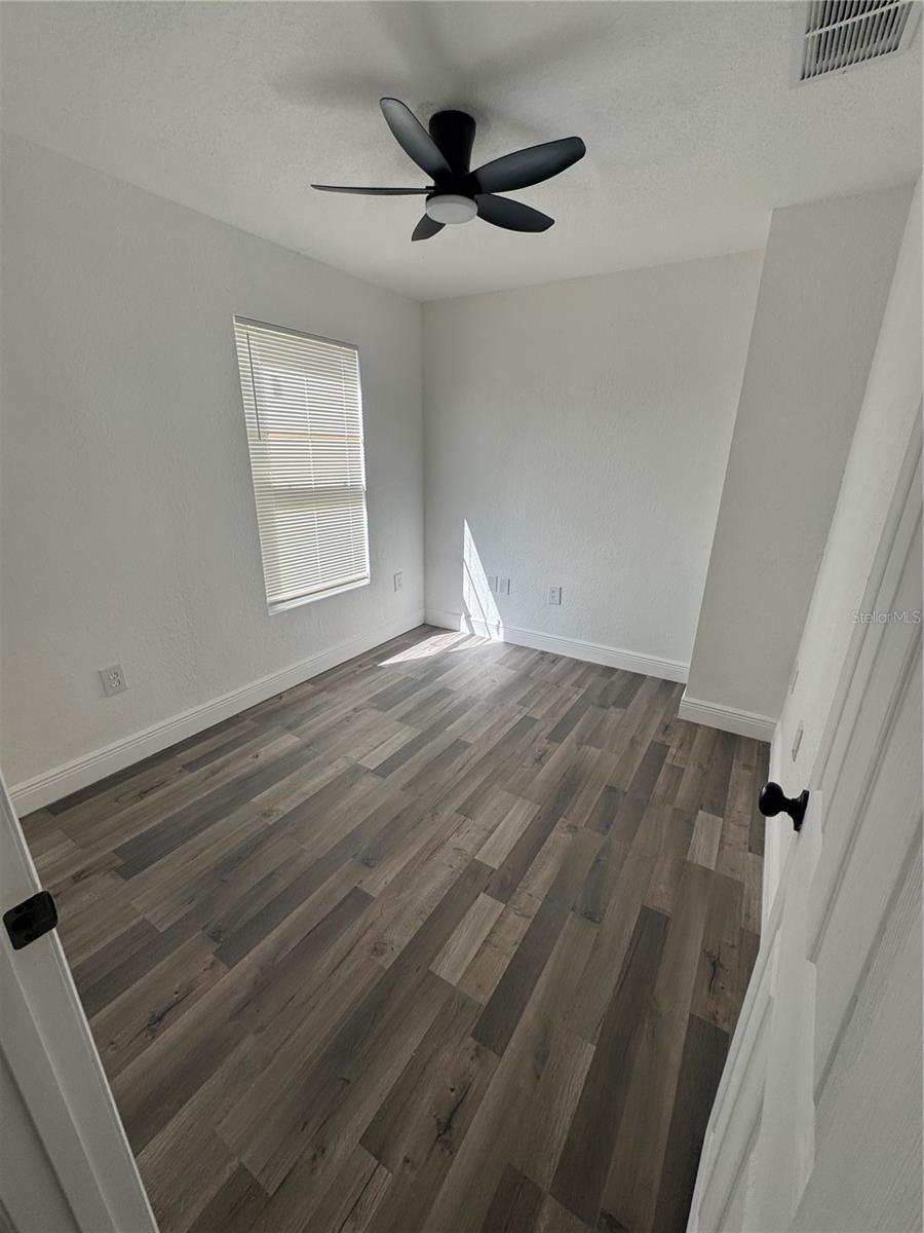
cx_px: 462
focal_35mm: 14
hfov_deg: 85.7
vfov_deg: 102.1
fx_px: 498
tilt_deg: -18.4
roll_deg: +0.0
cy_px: 616
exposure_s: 1/194
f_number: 2.2
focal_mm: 2.22
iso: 40
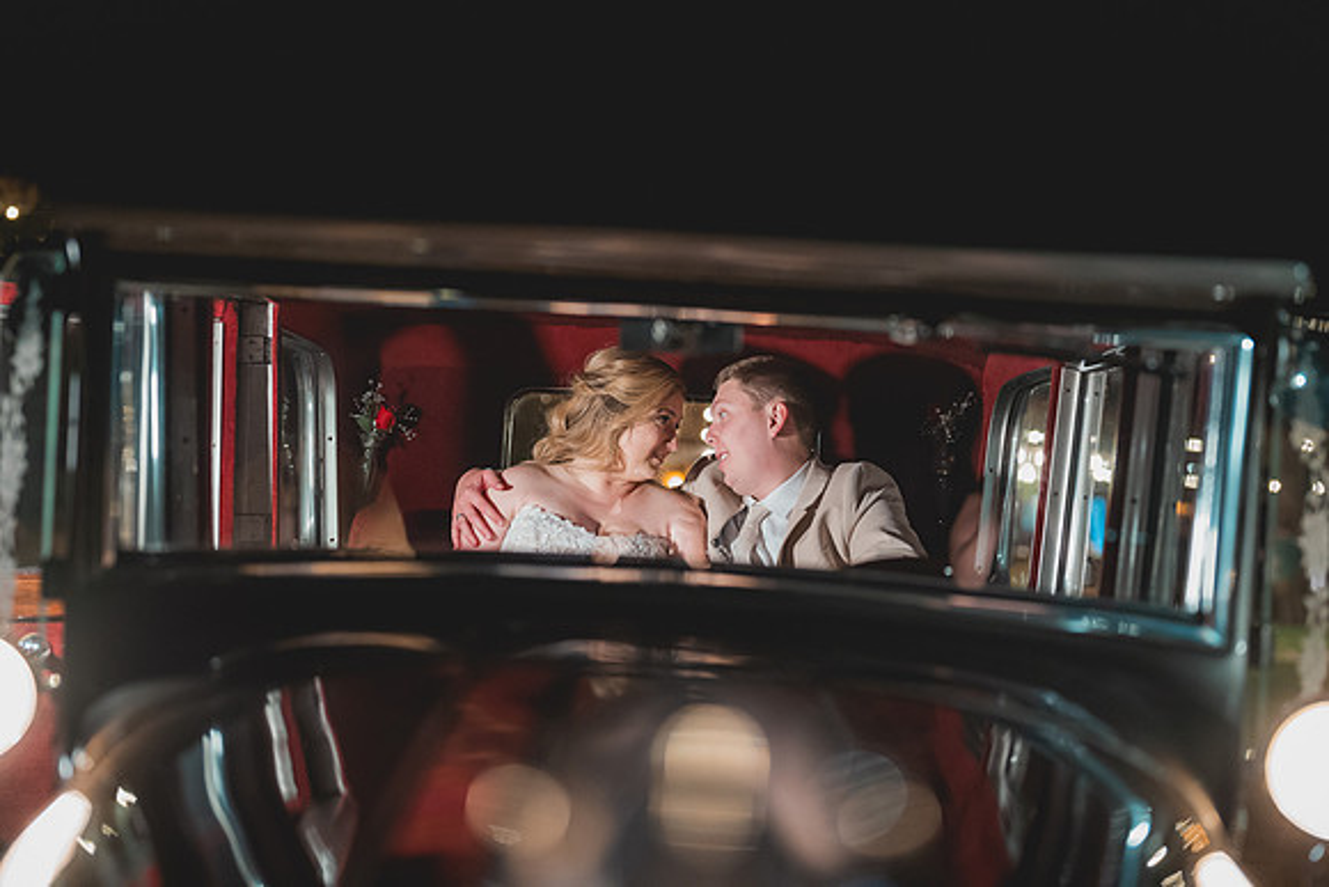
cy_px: 377
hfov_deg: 34.7
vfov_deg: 23.6
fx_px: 2125
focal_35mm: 58
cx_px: 617
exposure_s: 1/100
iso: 4000
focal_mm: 50
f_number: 1.8
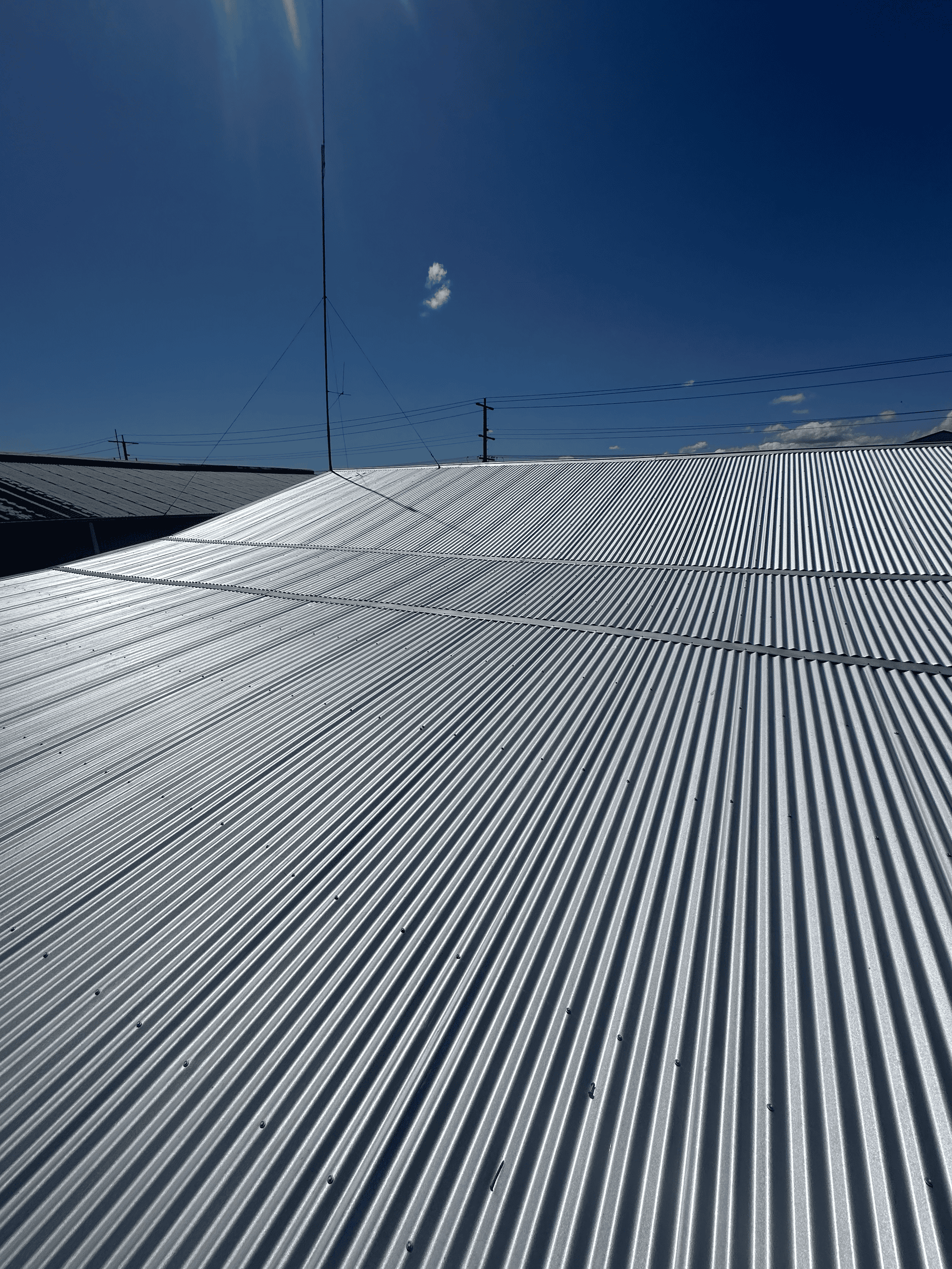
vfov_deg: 102.1
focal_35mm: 14
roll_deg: +0.1
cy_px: 634
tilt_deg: -15.0
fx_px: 513
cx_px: 476
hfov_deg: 85.7
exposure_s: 1/17241
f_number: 2.2
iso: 40
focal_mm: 2.2
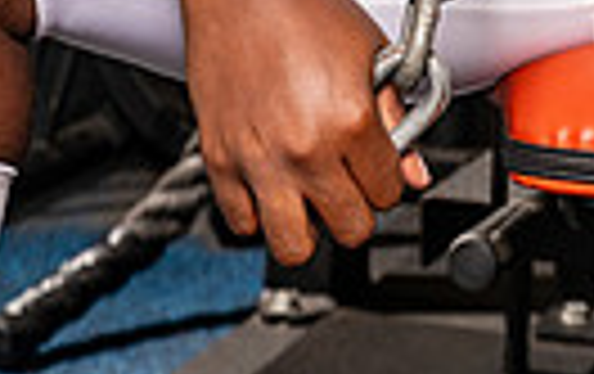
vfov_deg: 6.5
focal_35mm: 191
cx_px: 558
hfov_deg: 10.9
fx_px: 3097
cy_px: -554
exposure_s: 1/500
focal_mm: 55
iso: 320
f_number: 5.6
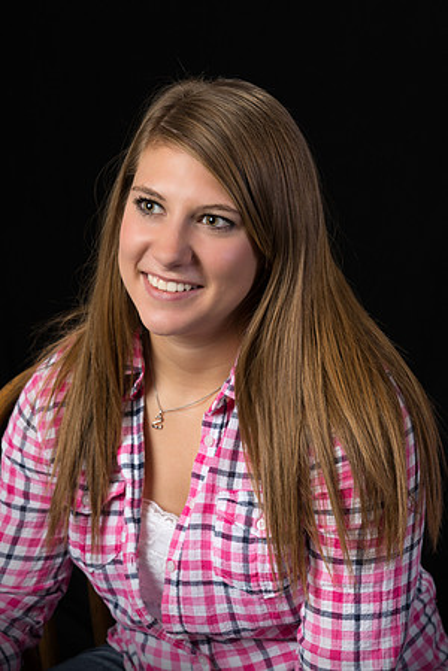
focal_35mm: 50
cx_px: 224
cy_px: 336
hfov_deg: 27.0
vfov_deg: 39.6
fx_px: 933
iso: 100
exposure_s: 1/160
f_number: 5.6
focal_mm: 50
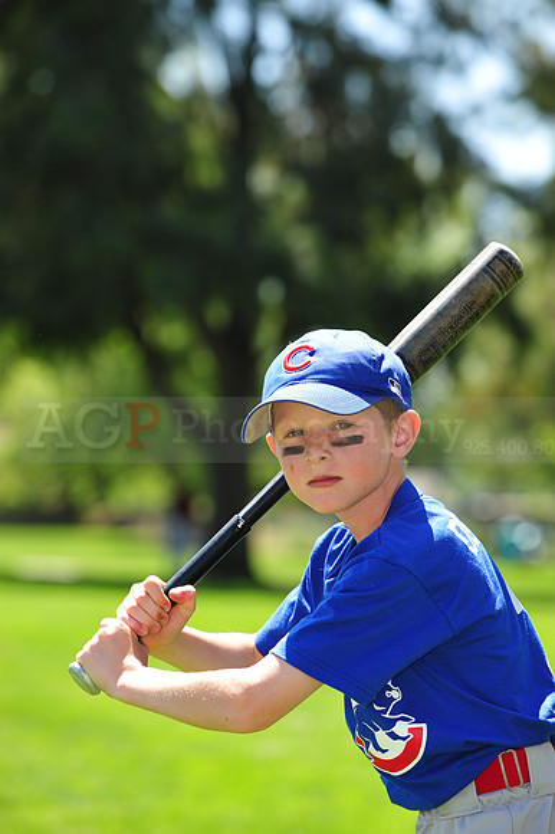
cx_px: 278
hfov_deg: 9.5
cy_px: 417
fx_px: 3357
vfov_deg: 14.2
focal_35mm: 145
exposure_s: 1/400
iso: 200
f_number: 5.6
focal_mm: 145
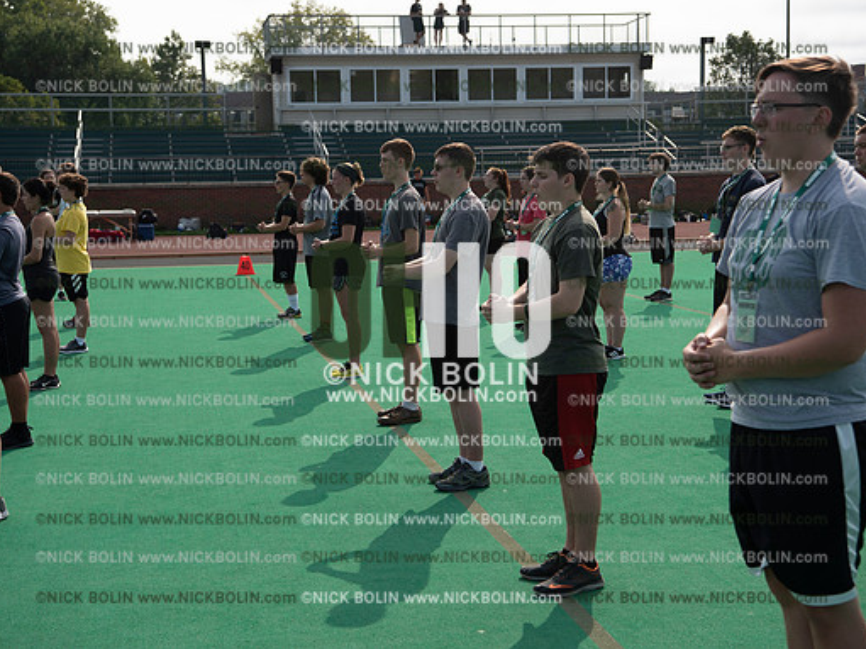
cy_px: 323
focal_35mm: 60
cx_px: 430
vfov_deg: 24.4
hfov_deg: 32.2
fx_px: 1501
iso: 125
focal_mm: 55
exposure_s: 1/640
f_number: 5.6
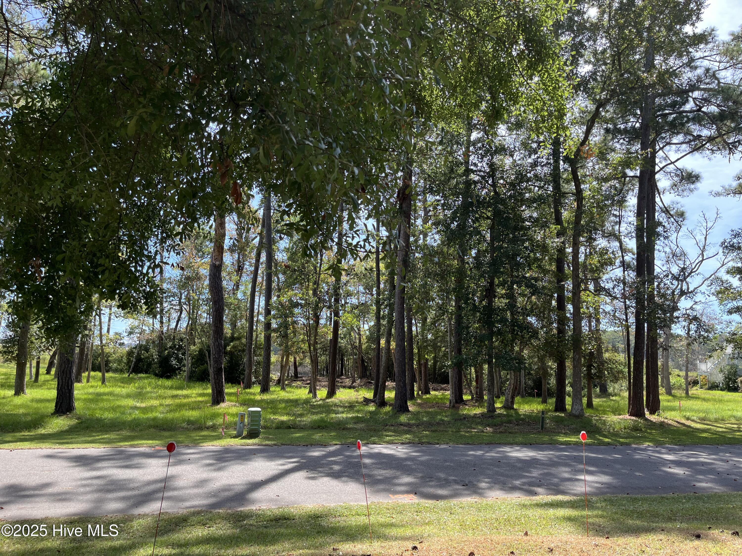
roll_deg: -1.9
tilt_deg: +7.6
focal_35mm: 26
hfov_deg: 67.3
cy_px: 278
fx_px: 557
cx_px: 371
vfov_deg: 53.1
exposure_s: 1/710
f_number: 1.6
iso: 50
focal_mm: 5.1
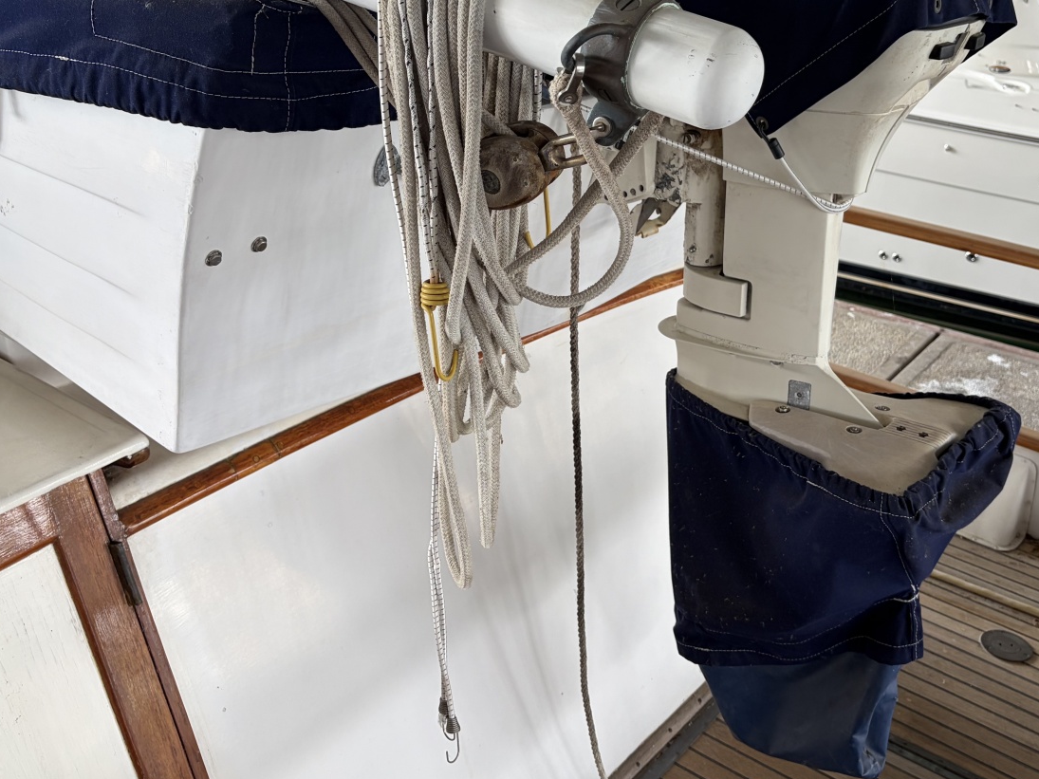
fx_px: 1140
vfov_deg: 37.6
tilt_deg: -24.1
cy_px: 311
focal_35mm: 38
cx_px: 559
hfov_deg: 48.9
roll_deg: -0.4
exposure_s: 1/121
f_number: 1.6
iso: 50
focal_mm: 5.96
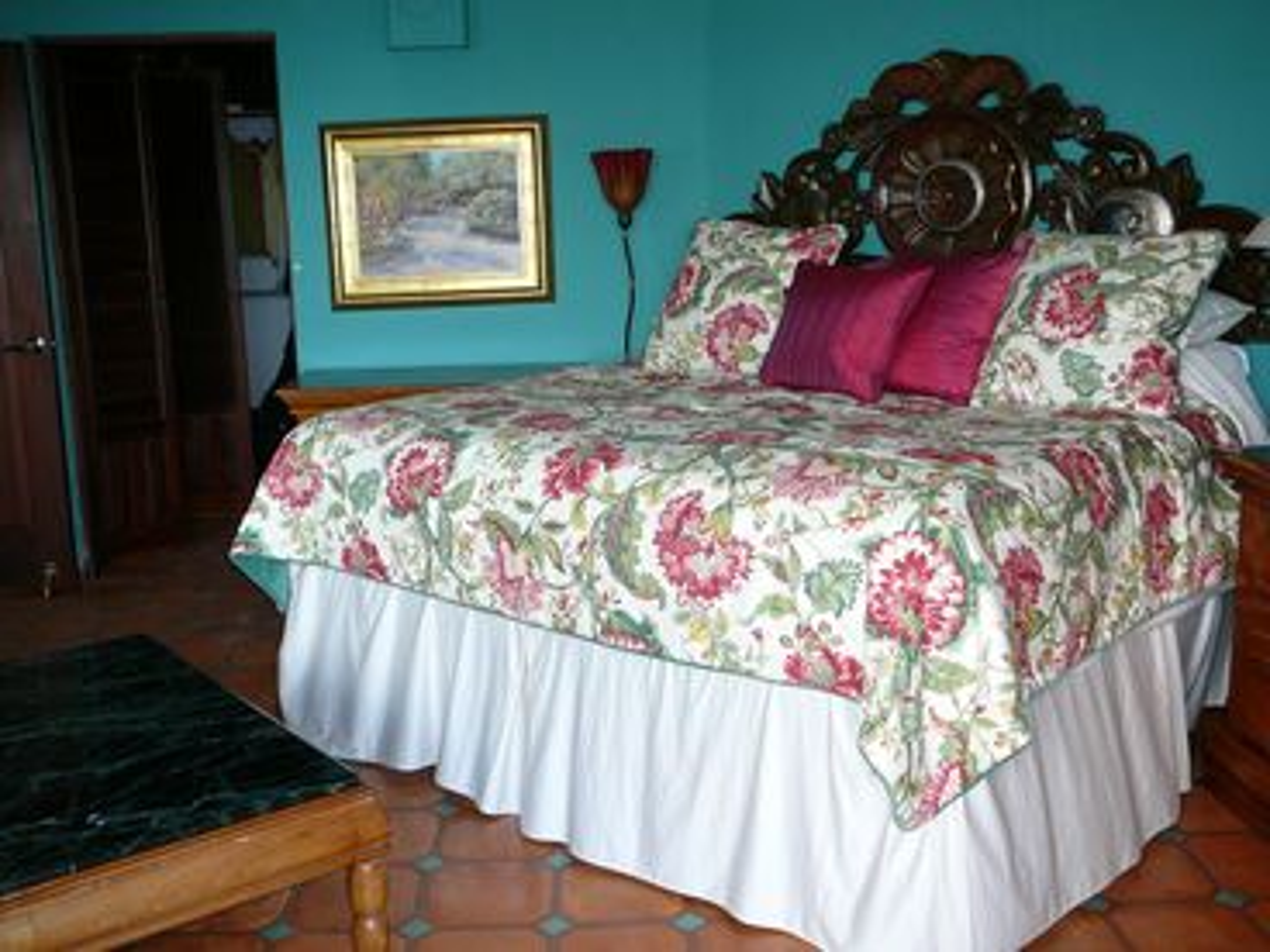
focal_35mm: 35
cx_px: 635
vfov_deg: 40.7
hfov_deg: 52.6
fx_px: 1284
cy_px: 476
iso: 100
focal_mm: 5.2
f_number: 2.8
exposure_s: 1/50
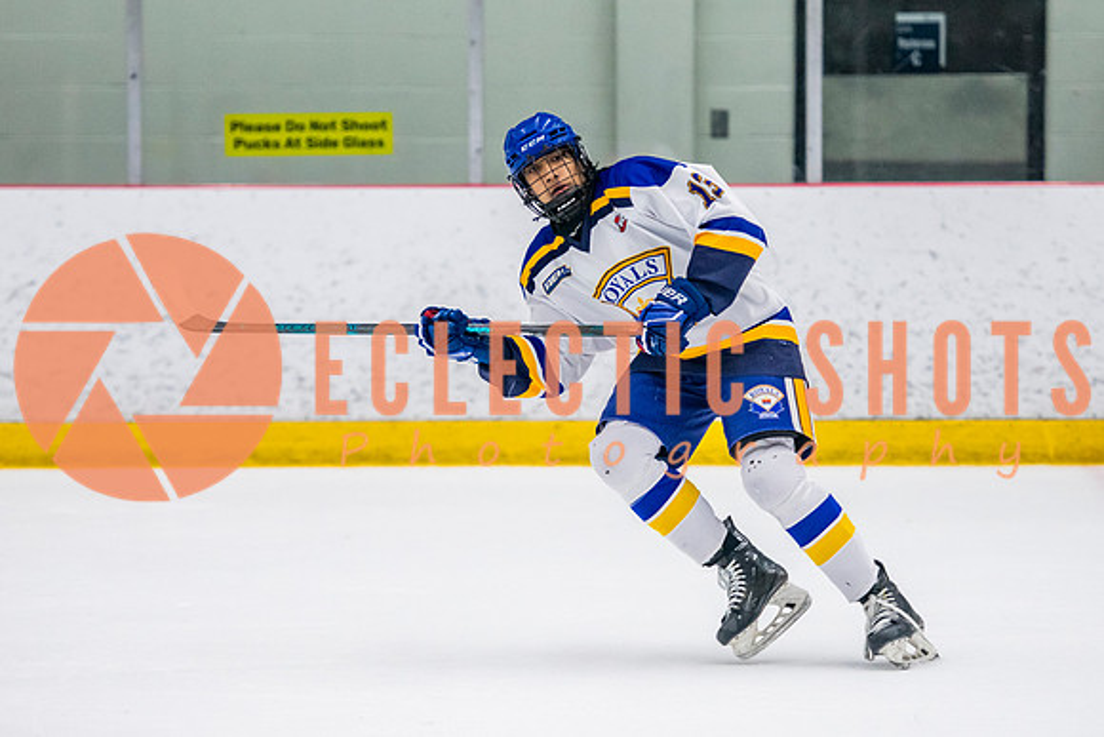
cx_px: 585
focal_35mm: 232
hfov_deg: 8.9
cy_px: 341
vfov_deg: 5.9
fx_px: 7117
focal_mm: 145
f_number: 3.2
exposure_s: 1/640
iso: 2000
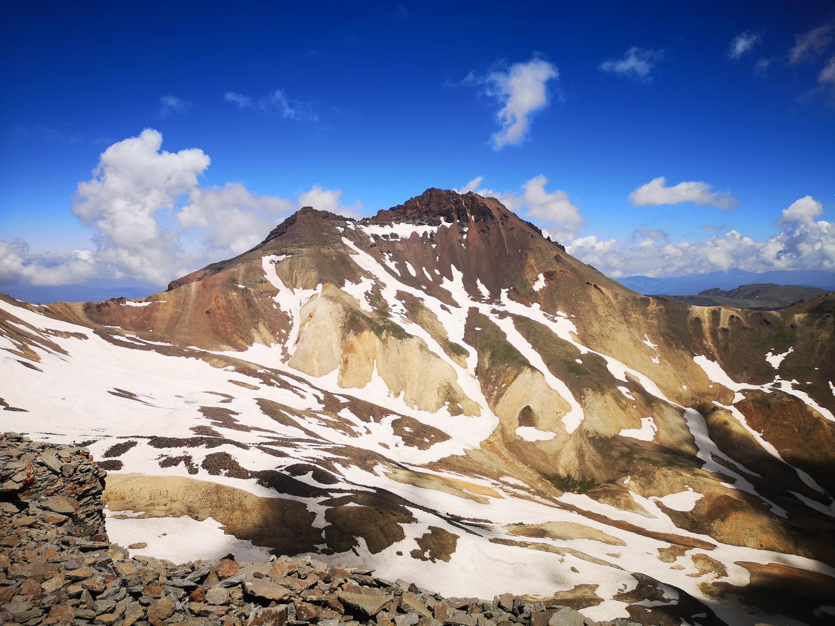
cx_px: 418
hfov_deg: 65.3
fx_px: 651
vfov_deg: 51.4
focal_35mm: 27
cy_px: 313
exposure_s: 1/3226
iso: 50
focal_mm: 5.58
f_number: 1.8
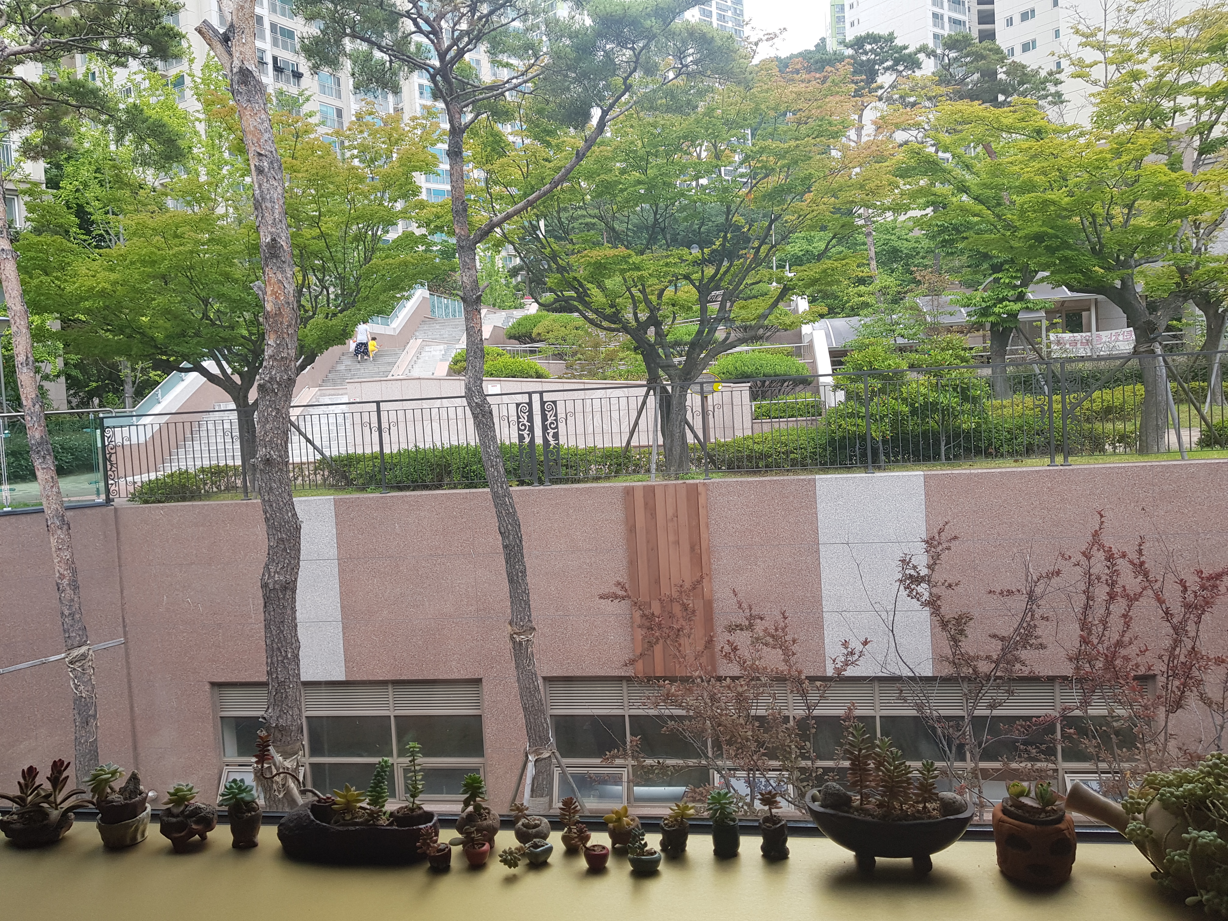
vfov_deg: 53.1
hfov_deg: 67.3
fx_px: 922
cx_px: 614
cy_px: 460
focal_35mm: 26
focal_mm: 4.2
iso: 40
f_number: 1.7
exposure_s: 1/398
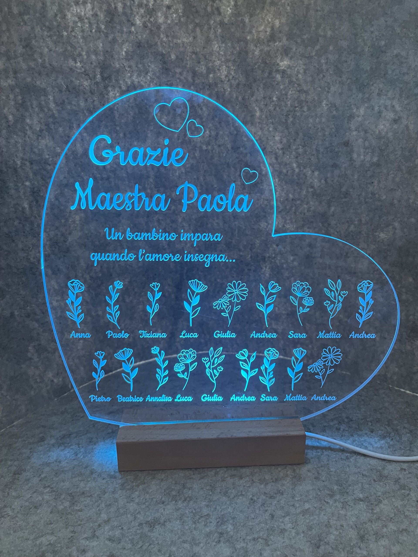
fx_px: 419
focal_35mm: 26
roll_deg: +0.8
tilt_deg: -20.8
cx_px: 209
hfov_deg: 53.1
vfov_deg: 67.3
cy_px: 278
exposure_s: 1/40
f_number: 1.6
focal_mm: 4.2
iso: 640
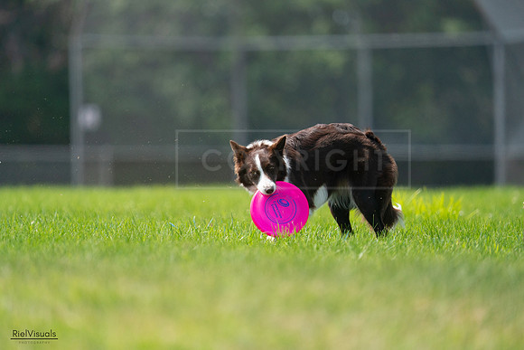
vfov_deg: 2.6
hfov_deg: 3.9
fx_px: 7629
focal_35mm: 524
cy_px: 175
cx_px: 262
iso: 1600
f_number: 6.3
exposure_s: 1/4000
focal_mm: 524
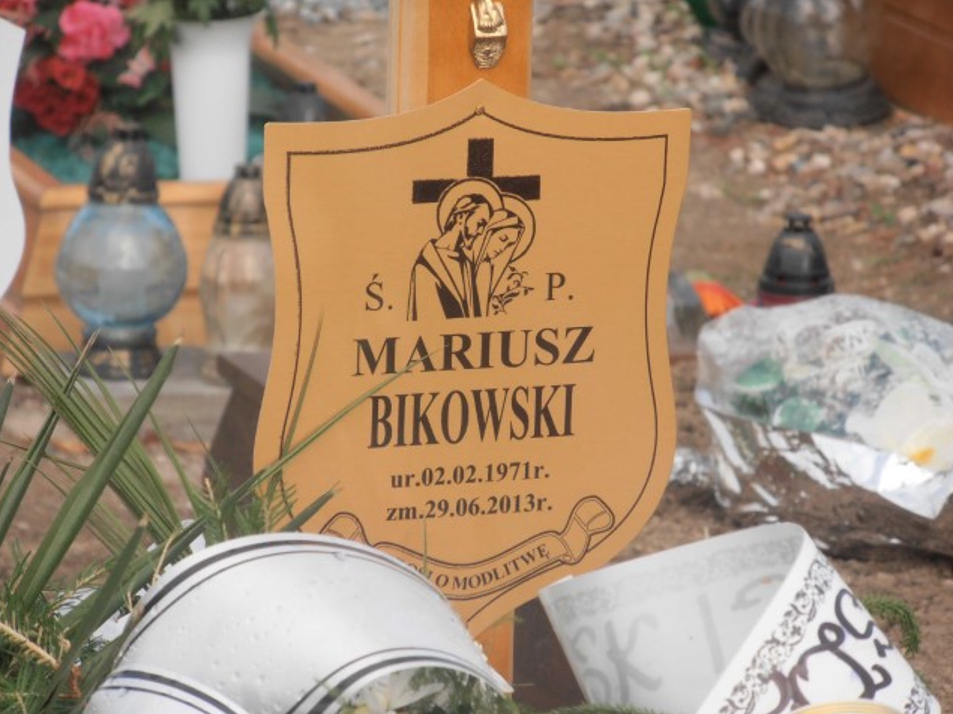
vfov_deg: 6.1
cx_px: 474
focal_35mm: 242
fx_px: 6661
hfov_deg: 8.2
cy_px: 358
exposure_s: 1/320
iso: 80
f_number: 5.7
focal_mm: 42.54
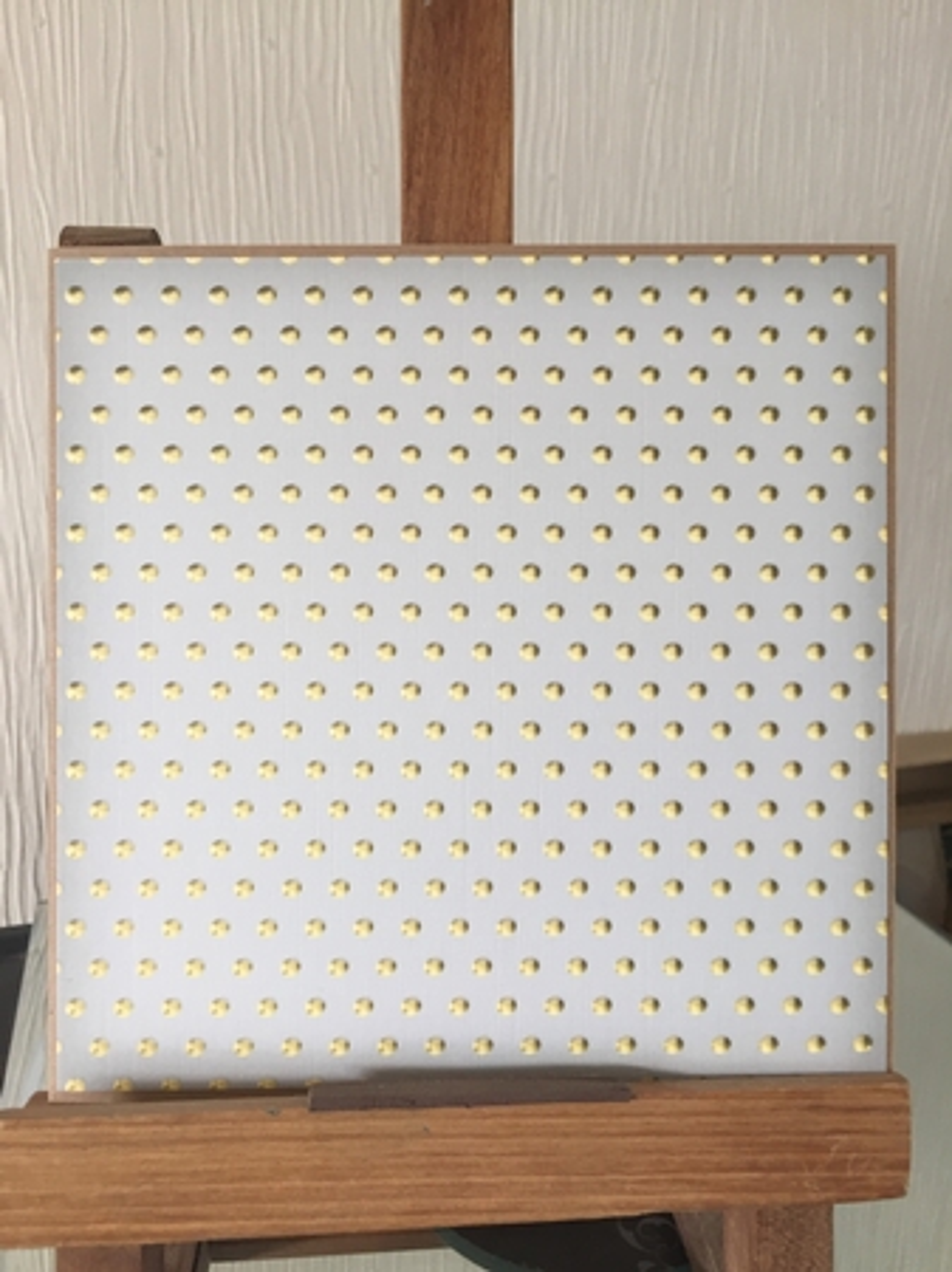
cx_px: 476
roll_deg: -1.4
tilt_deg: -13.4
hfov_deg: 48.2
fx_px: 1064
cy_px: 636
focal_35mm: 29
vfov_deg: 61.7
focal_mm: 4.15
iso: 80
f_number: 2.2
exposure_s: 1/33
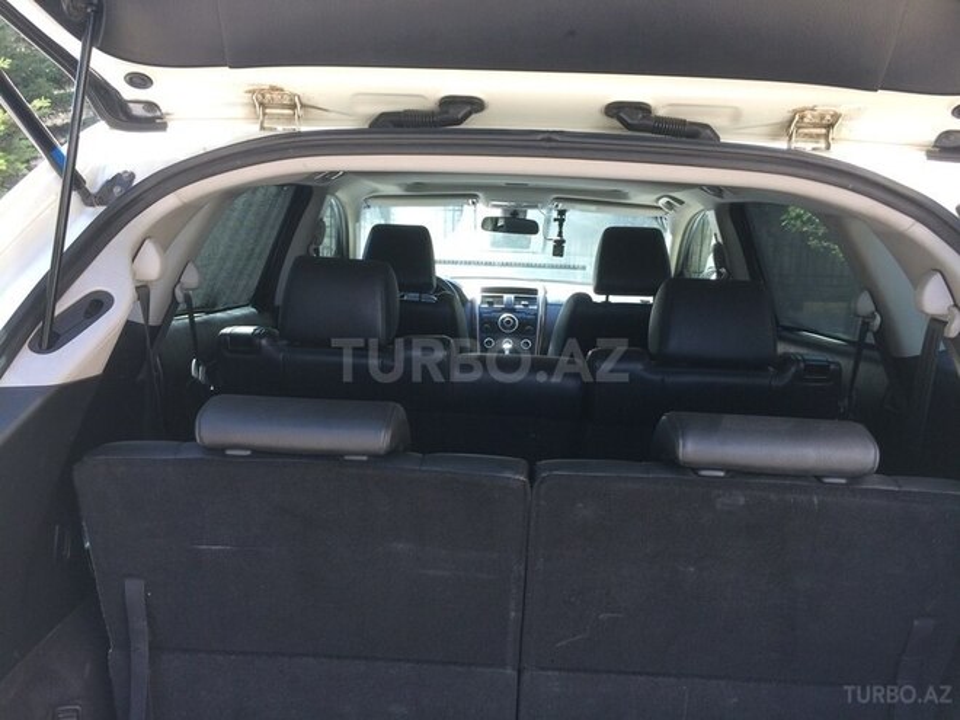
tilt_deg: -12.9
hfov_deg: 61.7
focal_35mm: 29
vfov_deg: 48.2
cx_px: 480
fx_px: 804
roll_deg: -2.7
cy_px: 360
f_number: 2.2
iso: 32
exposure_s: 1/100
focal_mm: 4.15
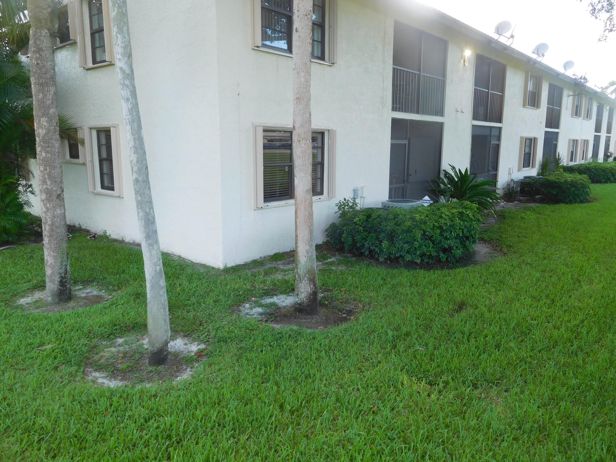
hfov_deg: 69.4
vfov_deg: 54.9
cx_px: 308
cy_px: 231
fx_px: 445
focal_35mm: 25
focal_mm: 4.5
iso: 125
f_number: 3.4
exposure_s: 1/80
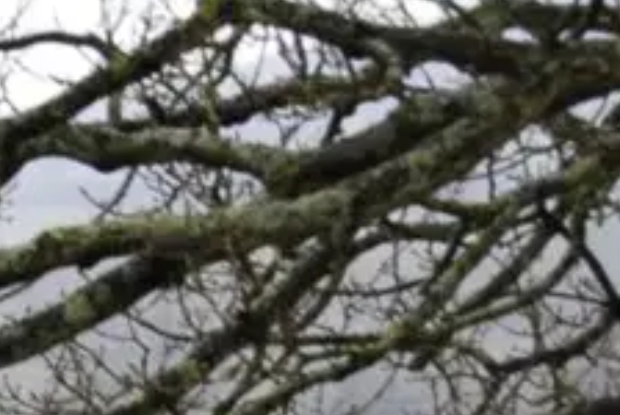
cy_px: 1031
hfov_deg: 4.6
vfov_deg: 3.1
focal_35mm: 441
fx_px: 7599
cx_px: -897
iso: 320
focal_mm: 55
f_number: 6.3
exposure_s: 1/250
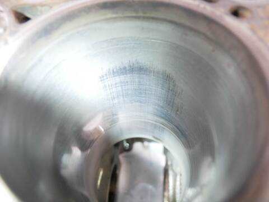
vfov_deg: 56.8
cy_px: 101
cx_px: 134
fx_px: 187
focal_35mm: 24
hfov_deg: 71.6
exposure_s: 1/60
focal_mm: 12
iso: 2500
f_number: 3.5
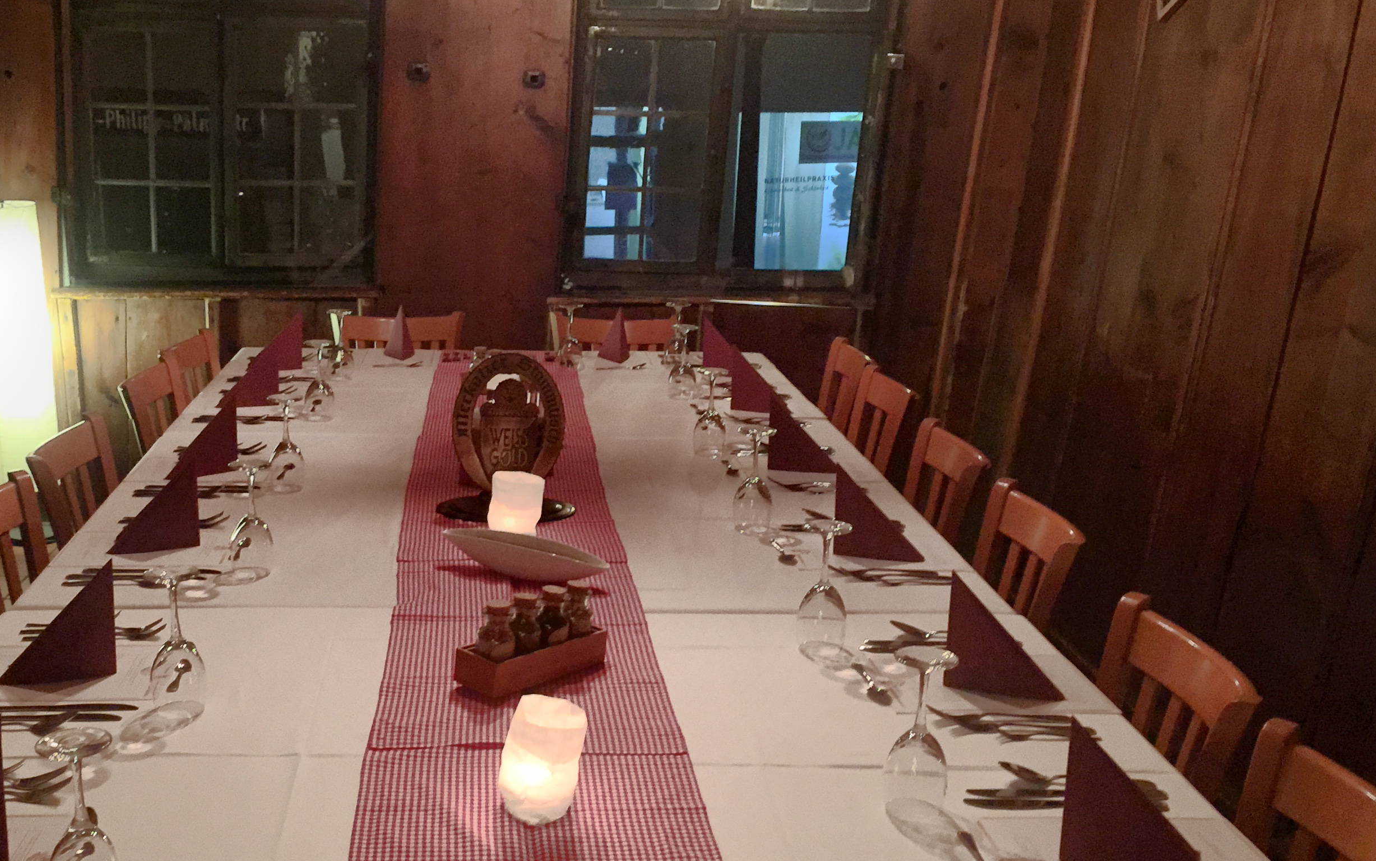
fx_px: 1500
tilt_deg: -16.2
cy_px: 536
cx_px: 516
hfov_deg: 48.8
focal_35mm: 40
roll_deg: -1.0
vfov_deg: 31.9
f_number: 2.2
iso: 250
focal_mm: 4.15
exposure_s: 1/18
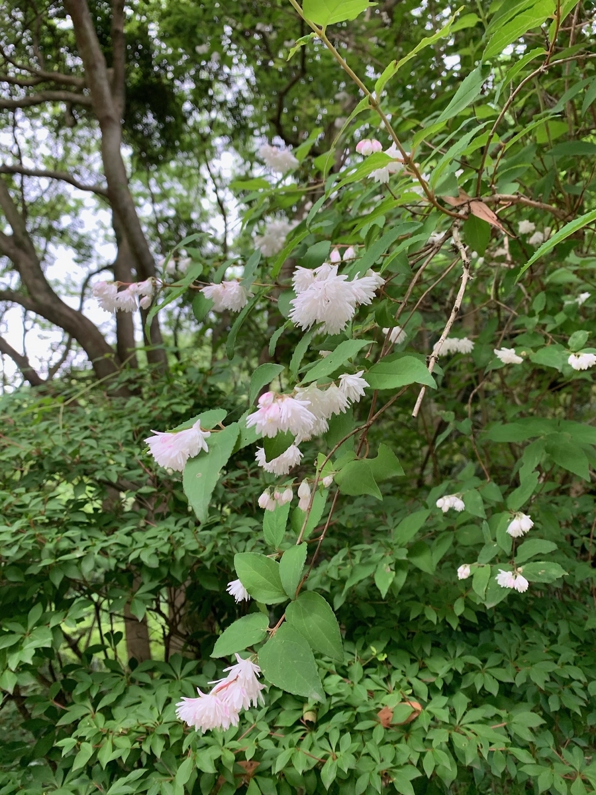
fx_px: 597
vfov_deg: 67.3
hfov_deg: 53.1
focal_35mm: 26
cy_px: 398
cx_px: 298
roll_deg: -0.6
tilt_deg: +19.0
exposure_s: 1/119
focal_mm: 4.25
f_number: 1.8
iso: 100
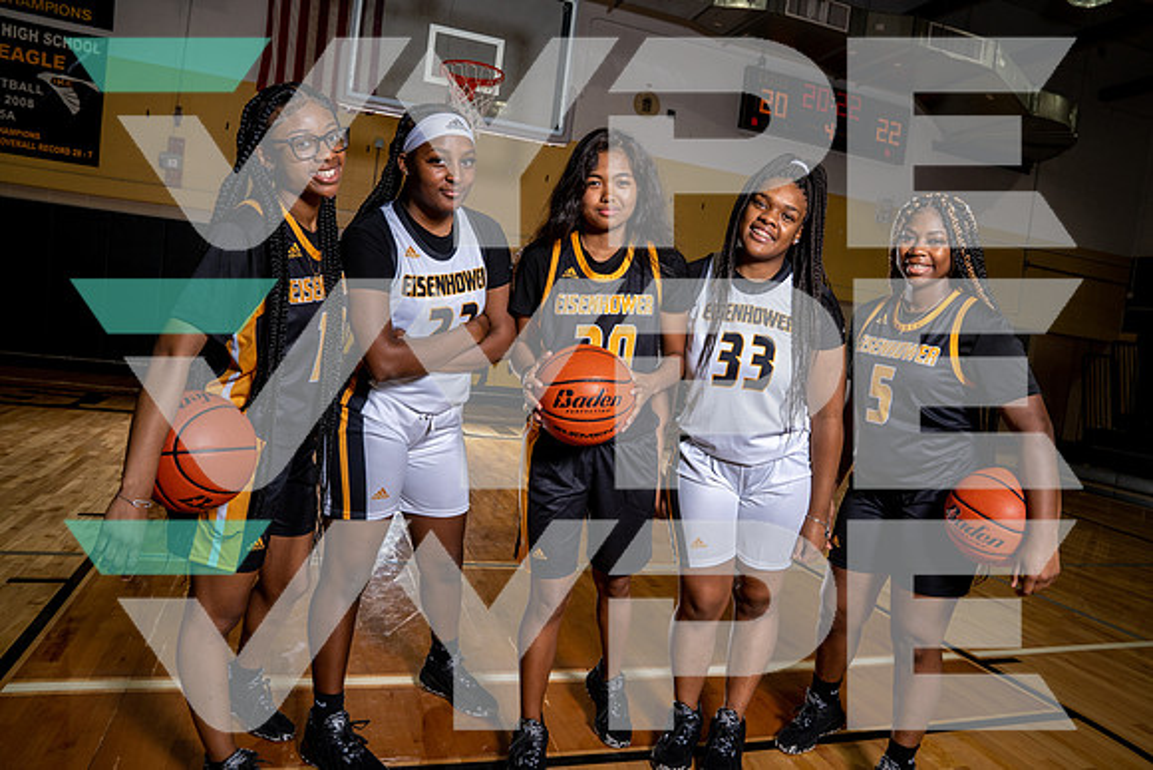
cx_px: 576
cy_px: 385
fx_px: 769
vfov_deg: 53.2
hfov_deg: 73.7
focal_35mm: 24
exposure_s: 1/200
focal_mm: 24
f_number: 9
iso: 320
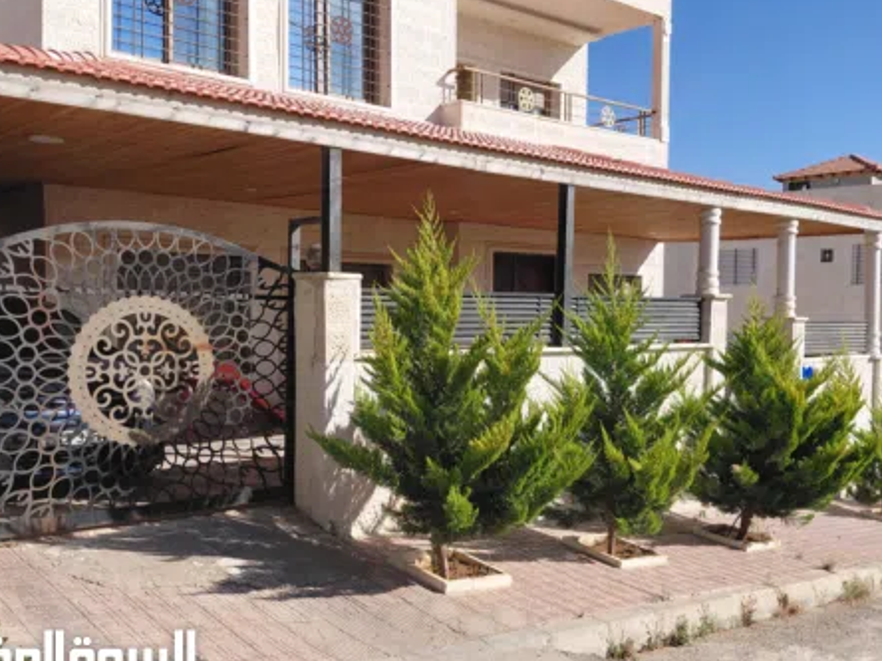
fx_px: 917
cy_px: 343
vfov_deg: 39.7
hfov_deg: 51.2
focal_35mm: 36
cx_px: 495
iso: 50
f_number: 1.8
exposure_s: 1/2707
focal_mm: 4.69
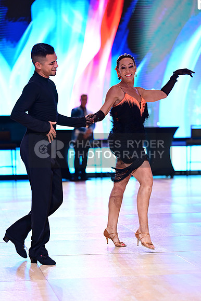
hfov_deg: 11.9
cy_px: 150
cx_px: 100
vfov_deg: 17.8
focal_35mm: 115
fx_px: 964
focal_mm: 115
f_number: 2.8
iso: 2000
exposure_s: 1/500
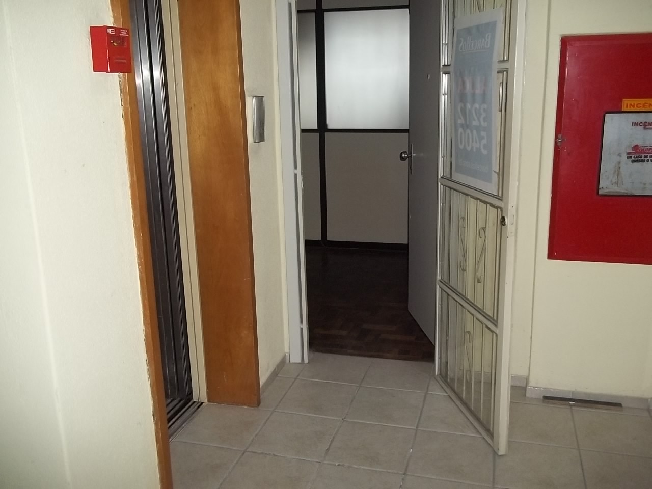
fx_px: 603
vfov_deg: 44.2
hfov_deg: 56.8
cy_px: 244
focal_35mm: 32
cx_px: 326
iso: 160
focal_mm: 5.7
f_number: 2.9
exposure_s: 1/30
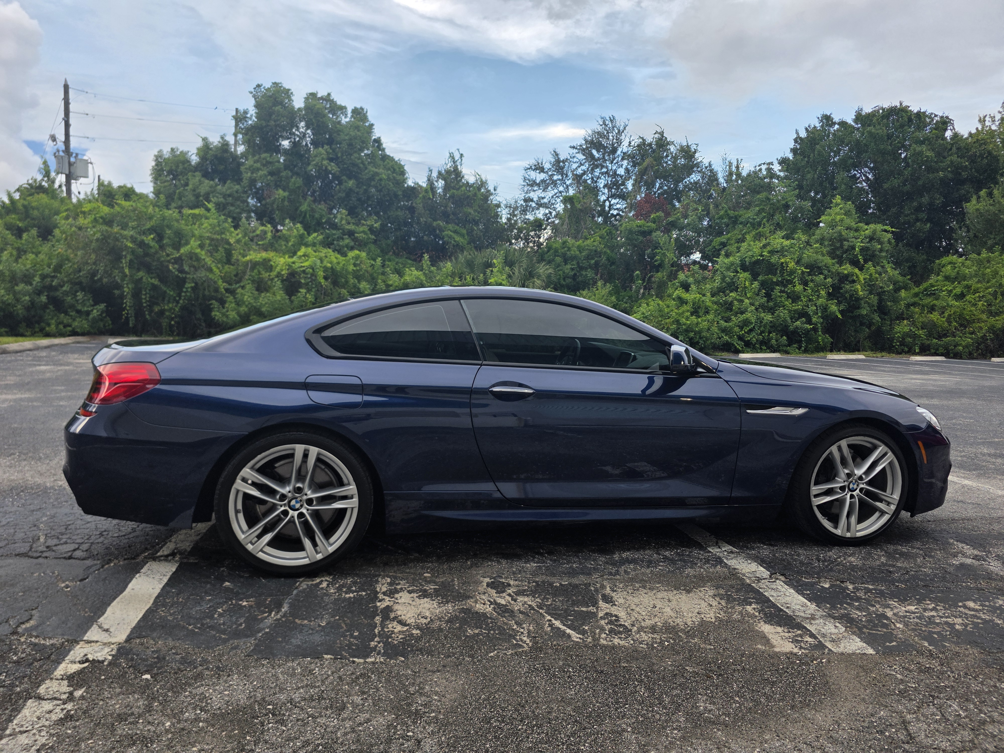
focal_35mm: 23
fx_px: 667
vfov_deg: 58.9
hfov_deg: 73.9
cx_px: 502
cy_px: 376
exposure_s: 1/180
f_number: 1.7
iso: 64
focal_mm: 6.3
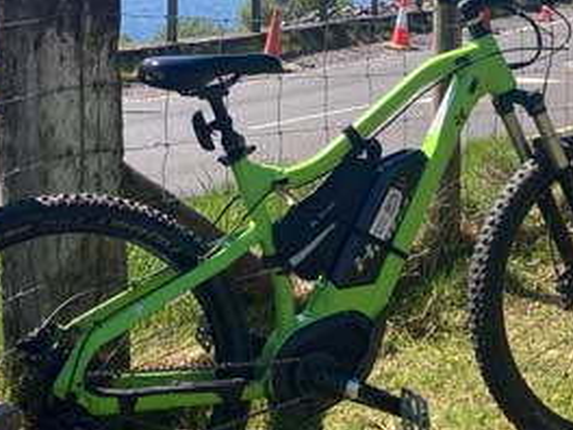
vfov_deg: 17.1
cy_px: 41
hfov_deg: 22.7
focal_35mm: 85
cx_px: 456
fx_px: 1407
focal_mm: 3.99
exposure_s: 1/1736
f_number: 1.8
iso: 20
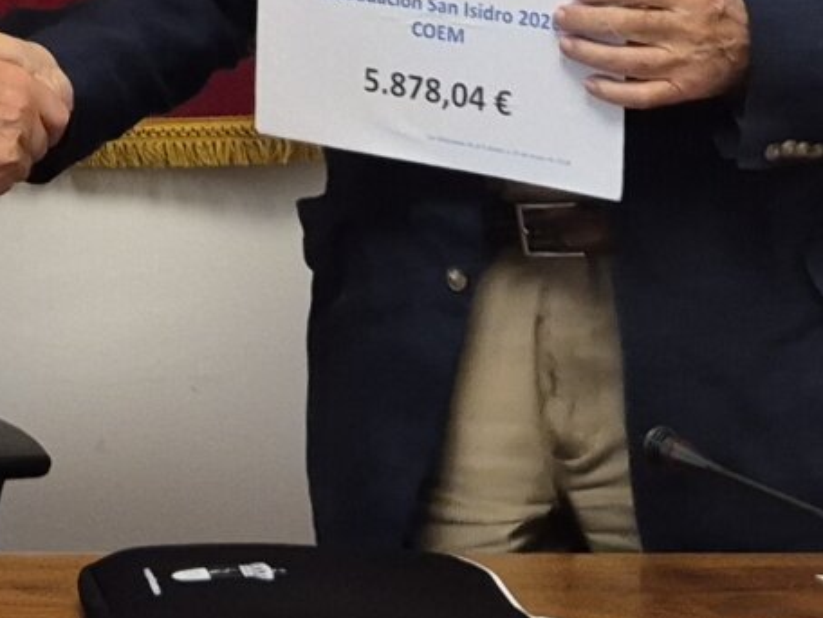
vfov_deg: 11.1
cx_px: -215
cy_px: -237
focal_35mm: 129
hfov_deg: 14.7
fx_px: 3067
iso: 200
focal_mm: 5.4
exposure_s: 1/100
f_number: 1.8
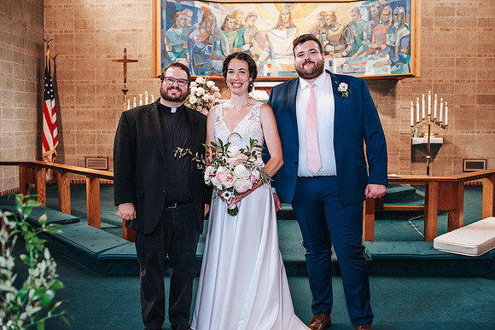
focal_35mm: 38
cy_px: 155
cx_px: 263
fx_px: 519
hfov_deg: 51.0
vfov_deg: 35.3
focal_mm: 35
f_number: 3.2
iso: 1000
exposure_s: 1/125
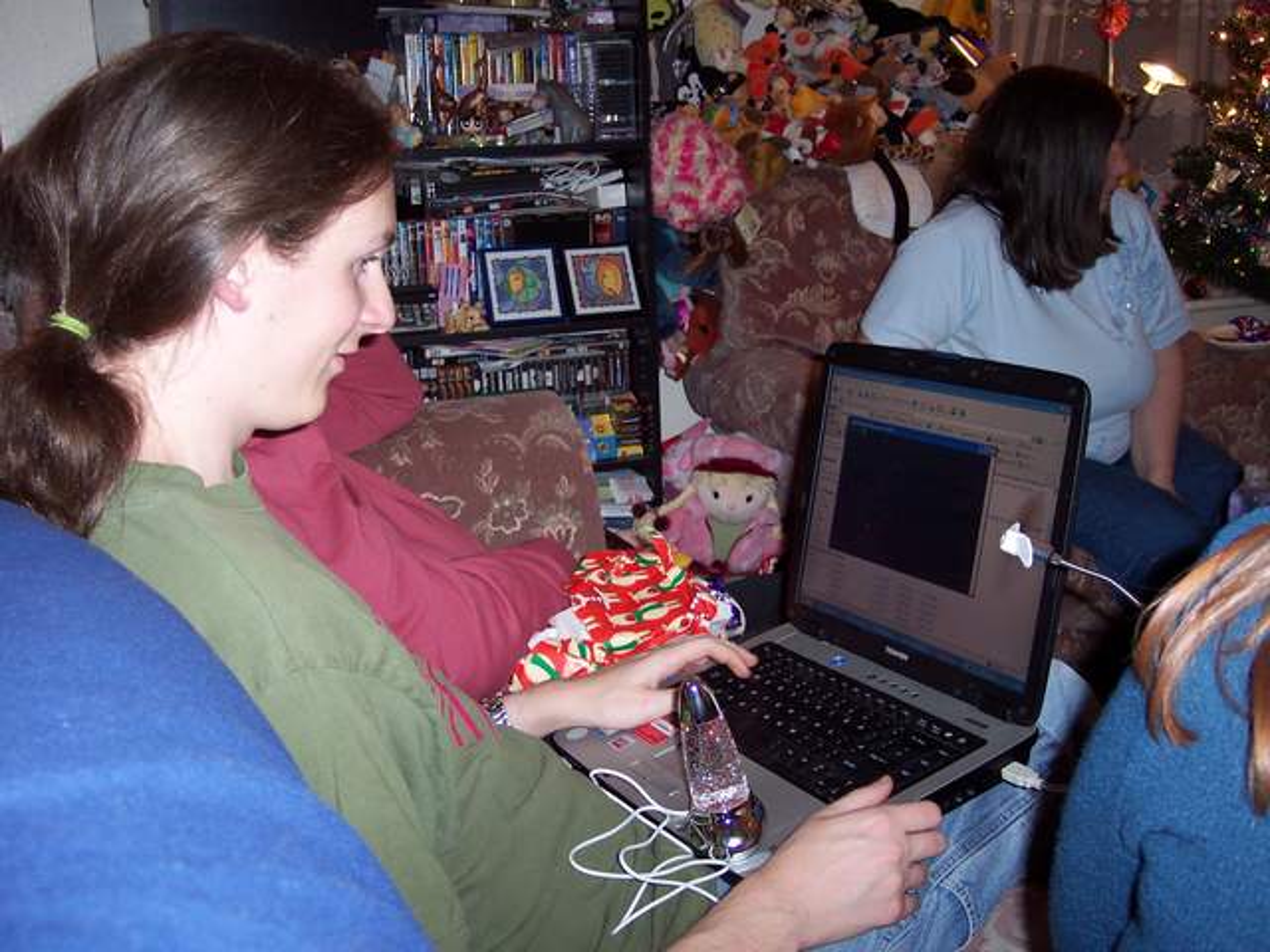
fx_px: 1394
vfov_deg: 37.7
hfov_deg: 49.0
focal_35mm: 38
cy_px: 476
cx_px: 635
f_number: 2.8
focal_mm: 8
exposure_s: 1/30
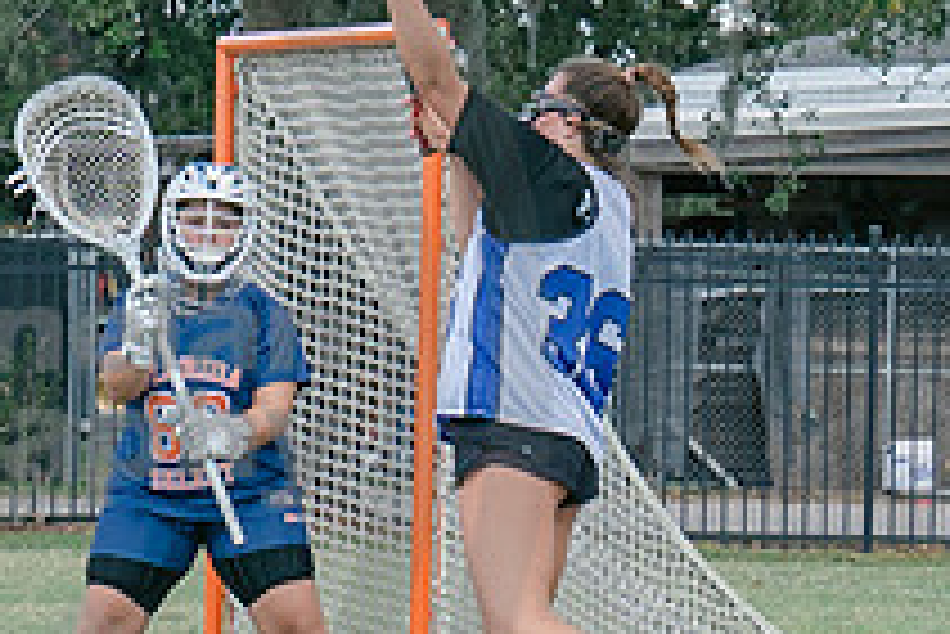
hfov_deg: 4.4
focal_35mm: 468
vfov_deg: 2.9
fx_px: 12358
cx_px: -309
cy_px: 422
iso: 250
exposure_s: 1/500
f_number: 5.6
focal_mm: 70
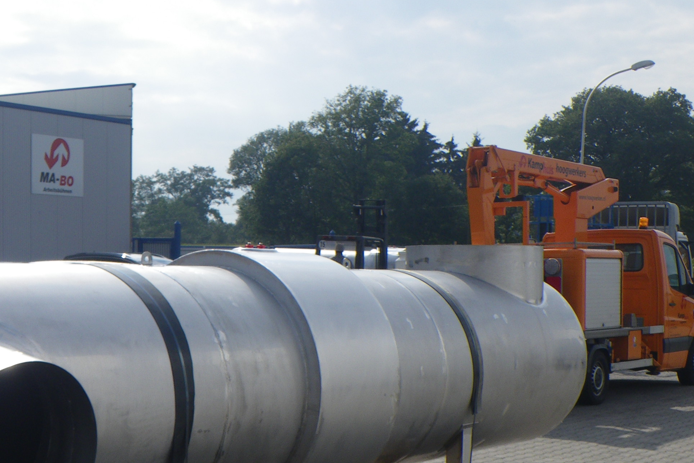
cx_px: 230
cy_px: 425
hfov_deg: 29.9
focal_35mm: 67
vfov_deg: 19.9
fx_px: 1292
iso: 50
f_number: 4.6
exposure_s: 1/400
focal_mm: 6.1
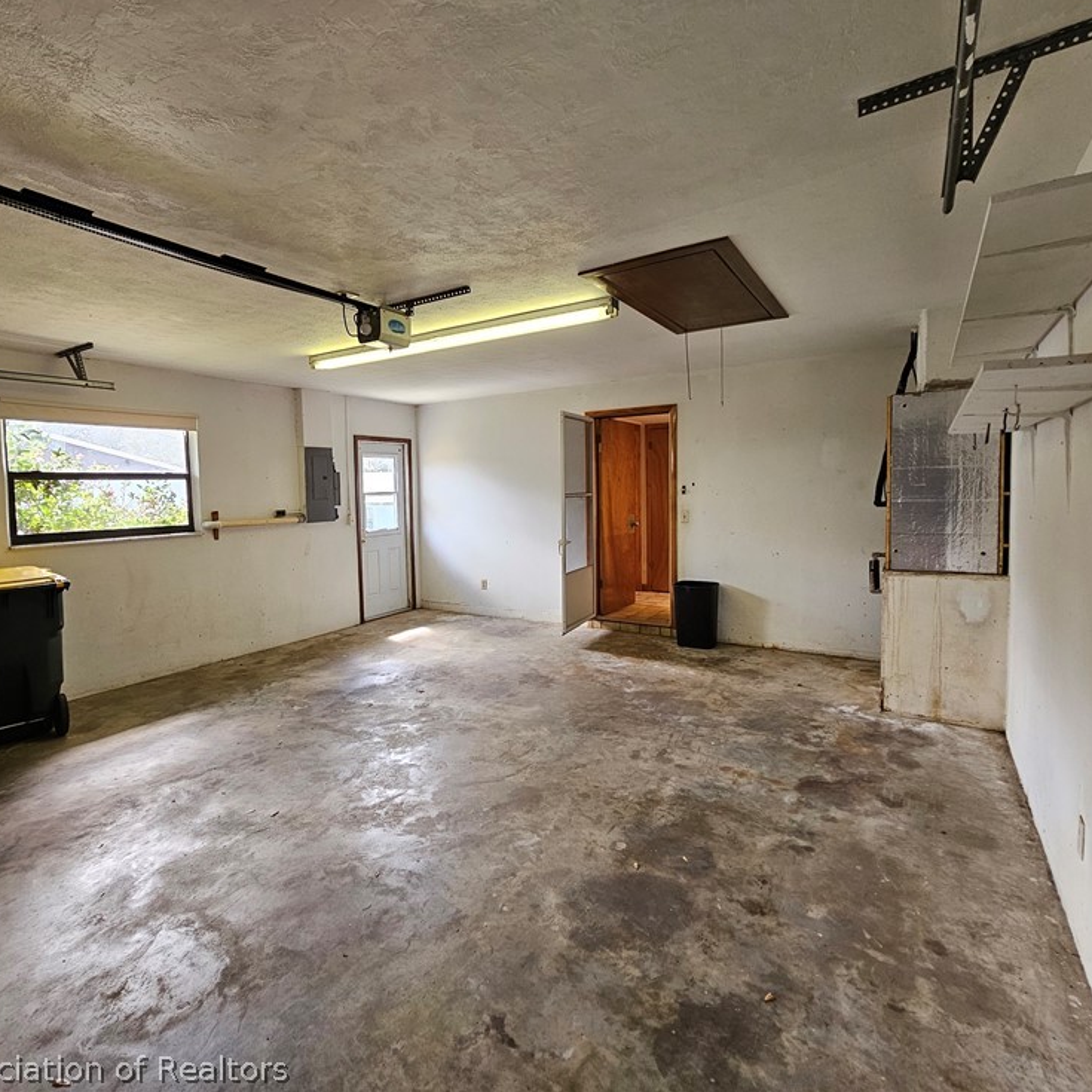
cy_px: 523
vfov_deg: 87.4
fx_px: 571
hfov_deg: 87.3
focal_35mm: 16
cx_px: 504
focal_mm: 2.2
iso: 200
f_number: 2.2
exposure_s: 1/77
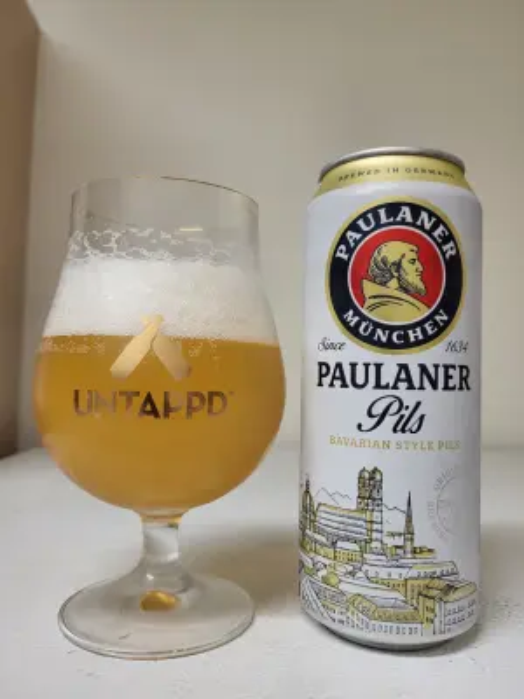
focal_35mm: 26
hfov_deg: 53.1
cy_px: 350
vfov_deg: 67.3
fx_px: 525
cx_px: 262
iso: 200
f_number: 1.8
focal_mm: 5.4
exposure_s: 1/55
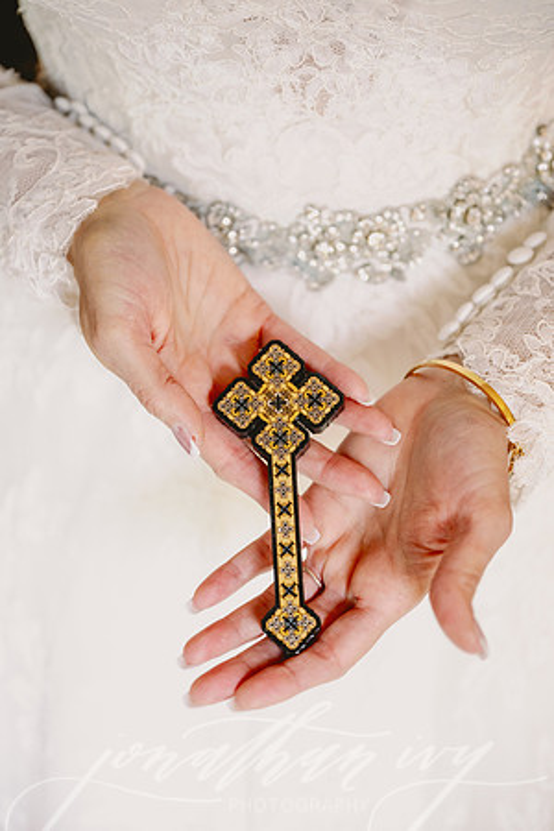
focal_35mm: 70
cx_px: 277
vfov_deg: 28.8
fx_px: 1616
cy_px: 416
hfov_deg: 19.5
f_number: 2.8
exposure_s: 1/125
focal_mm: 70
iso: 1000
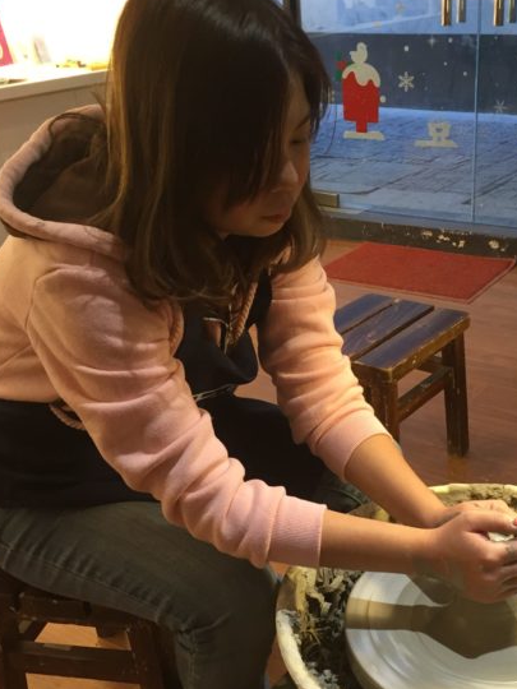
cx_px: 346
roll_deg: +2.6
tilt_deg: -26.1
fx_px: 856
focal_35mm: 43
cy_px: 408
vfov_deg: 43.7
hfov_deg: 33.3
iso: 100
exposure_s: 1/30
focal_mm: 4.15
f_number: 2.2
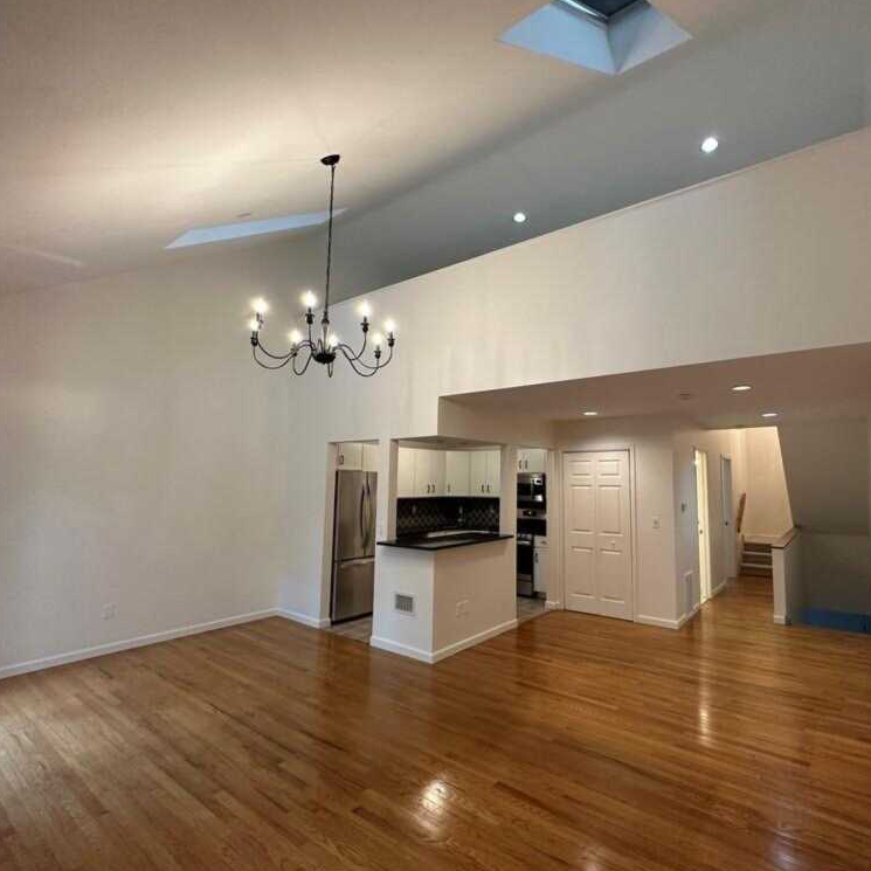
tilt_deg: +5.2
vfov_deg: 84.0
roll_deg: -0.4
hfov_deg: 83.2
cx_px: 512
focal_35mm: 17
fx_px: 484
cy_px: 434
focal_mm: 2.22
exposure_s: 1/120
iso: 250
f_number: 2.2
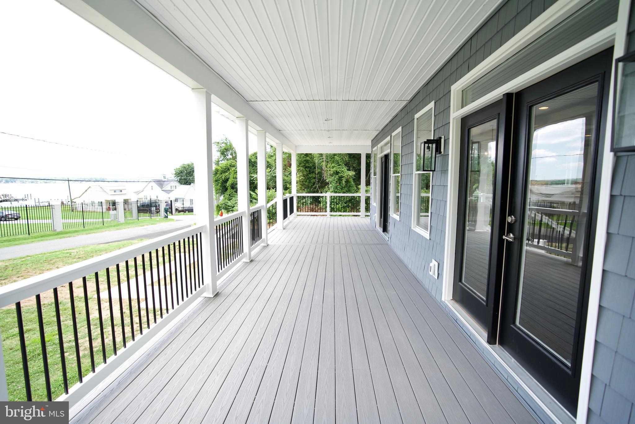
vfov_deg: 73.7
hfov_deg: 96.7
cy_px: 212
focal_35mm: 16
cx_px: 318
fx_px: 282
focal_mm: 16
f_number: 3.2
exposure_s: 1/320
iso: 250
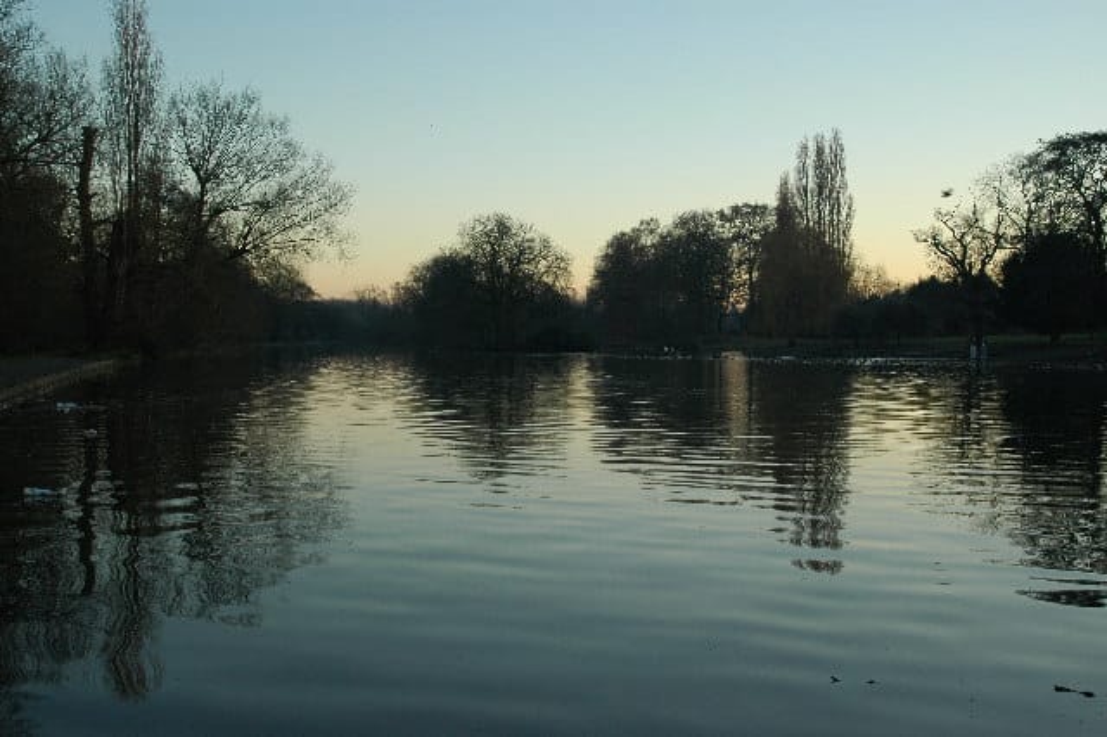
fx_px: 1291
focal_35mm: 42
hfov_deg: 46.4
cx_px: 554
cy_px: 368
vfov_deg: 31.9
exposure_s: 1/100
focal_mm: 28
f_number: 9
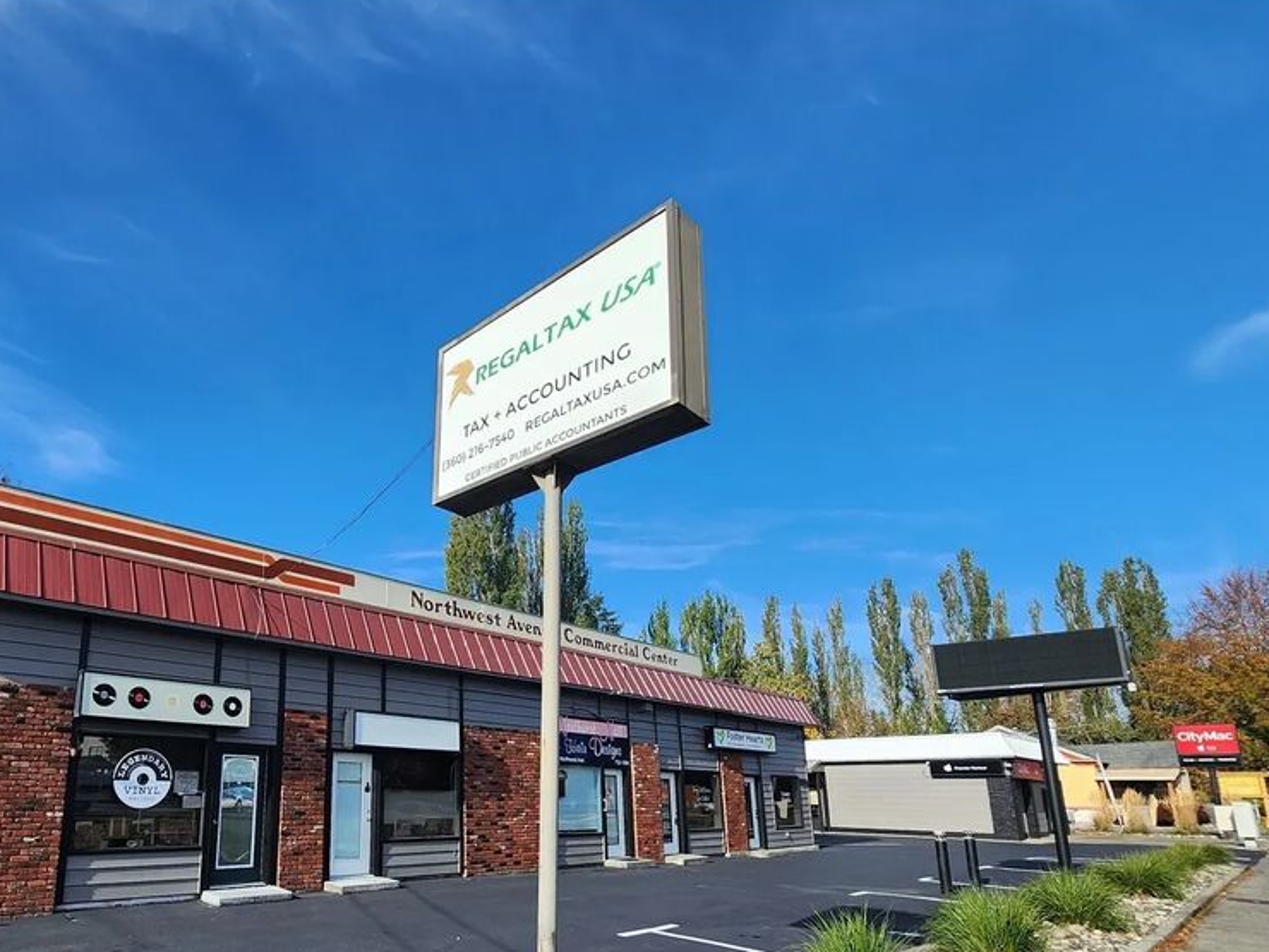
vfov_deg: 69.3
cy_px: 643
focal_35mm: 18
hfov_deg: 84.1
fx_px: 660
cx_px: 403
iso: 50
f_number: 2.2
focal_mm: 2.2
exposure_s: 1/1350
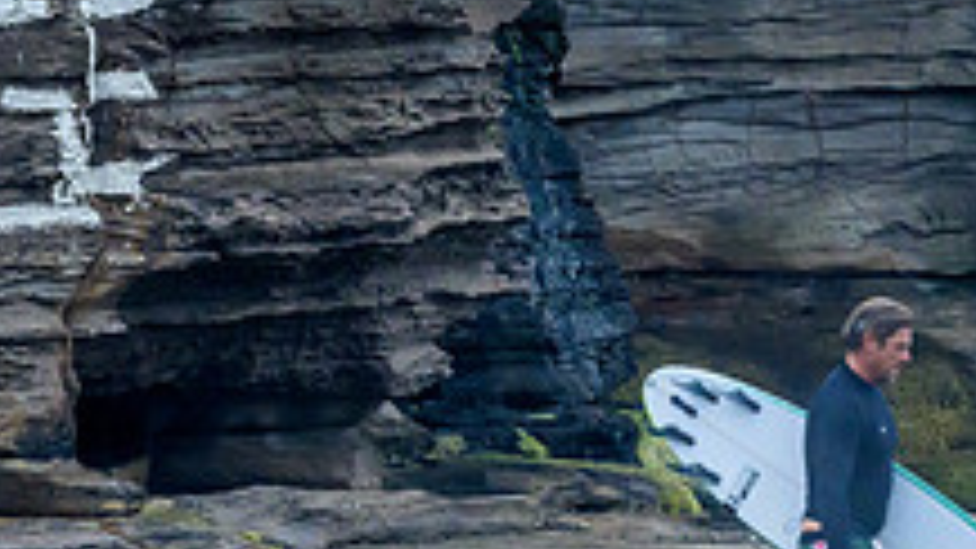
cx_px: 874
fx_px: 74679
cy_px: 532
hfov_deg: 0.7
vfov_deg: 0.4
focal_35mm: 2886
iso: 1600
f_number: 6.3
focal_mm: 800
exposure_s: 1/3200
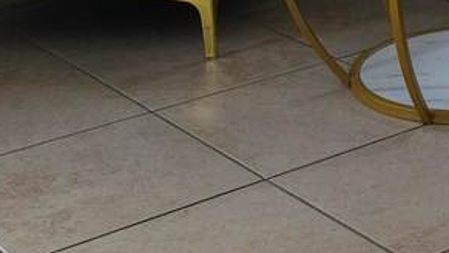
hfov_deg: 17.7
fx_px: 1370
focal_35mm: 115
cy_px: -137
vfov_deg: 10.2
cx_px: 546
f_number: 1.8
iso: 160
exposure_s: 1/120
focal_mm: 5
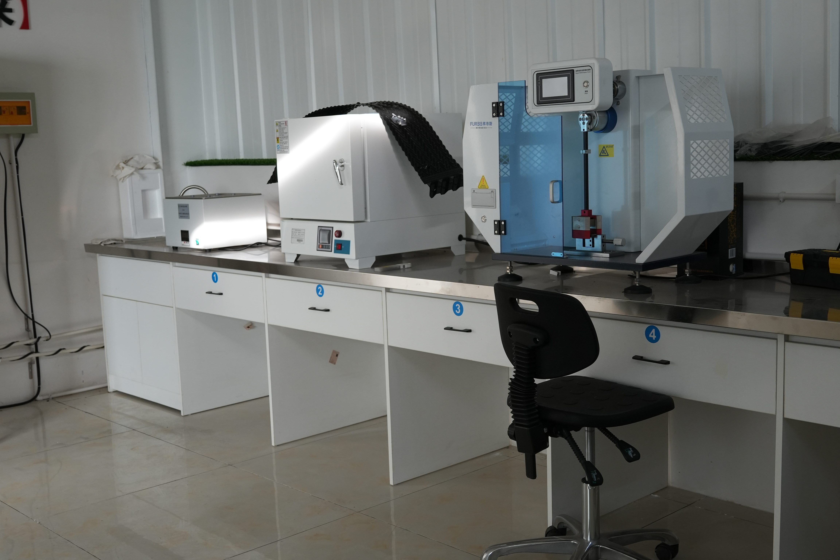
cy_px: 280
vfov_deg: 31.9
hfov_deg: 46.4
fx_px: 980
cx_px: 420
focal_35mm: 42
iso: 640
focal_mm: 28
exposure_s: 1/160
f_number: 4
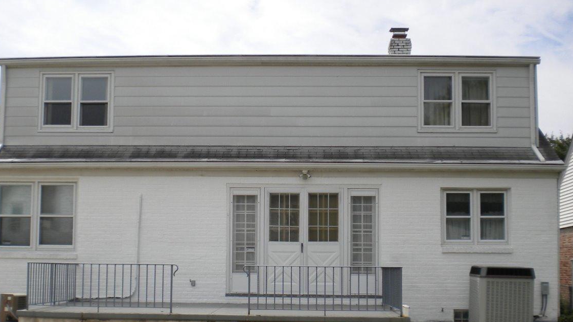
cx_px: 263
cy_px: 227
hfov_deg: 42.1
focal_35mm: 49
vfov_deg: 24.2
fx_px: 744
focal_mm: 6.3
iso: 80
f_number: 4.6
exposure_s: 1/833
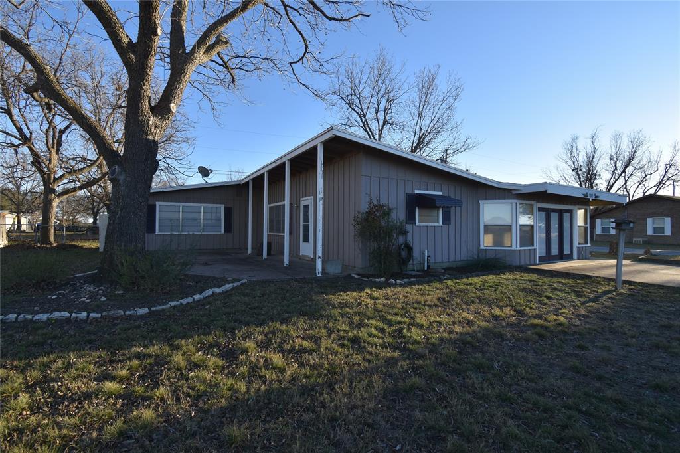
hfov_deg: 100.4
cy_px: 226
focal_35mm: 15
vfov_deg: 77.3
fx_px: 283
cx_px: 340
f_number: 8
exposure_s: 1/250
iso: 200
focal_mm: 10
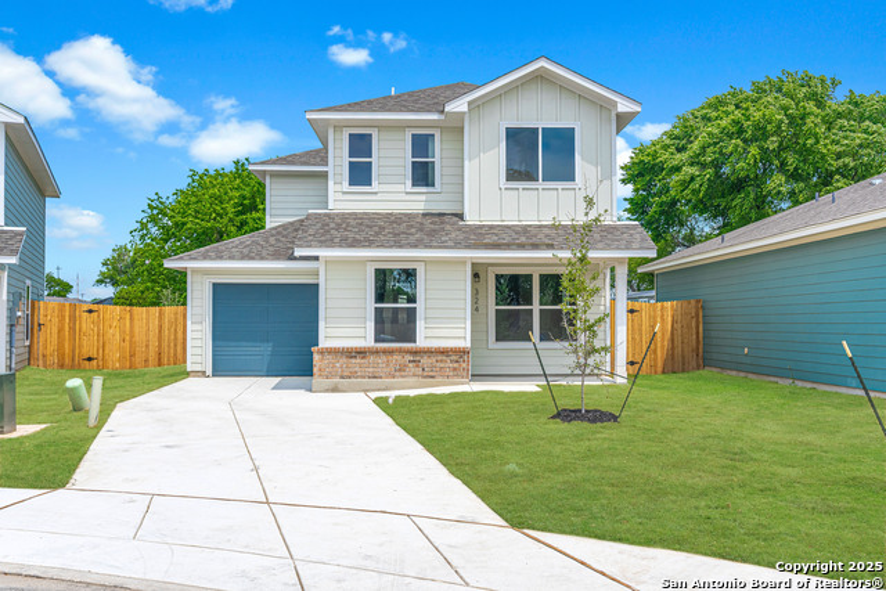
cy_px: 296
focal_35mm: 31
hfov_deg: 60.3
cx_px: 443
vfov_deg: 42.3
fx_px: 763
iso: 400
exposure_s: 1/6400
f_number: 8
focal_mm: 31
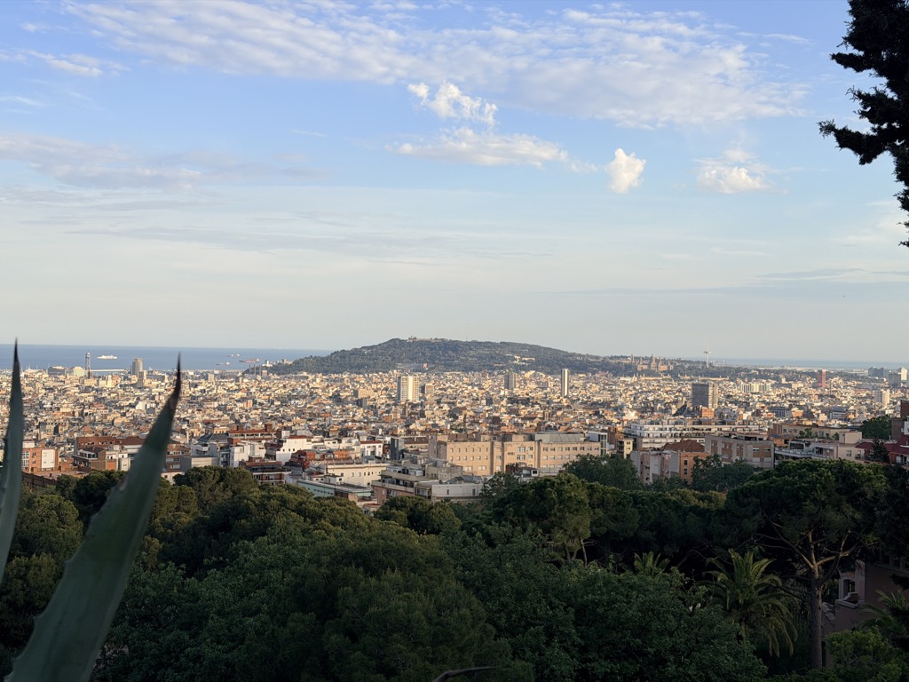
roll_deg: -0.9
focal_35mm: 48
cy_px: 341
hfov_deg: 39.7
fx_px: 1260
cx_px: 454
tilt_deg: +0.0
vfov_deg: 30.3
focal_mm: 6.76
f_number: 1.78
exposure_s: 1/2865
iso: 64
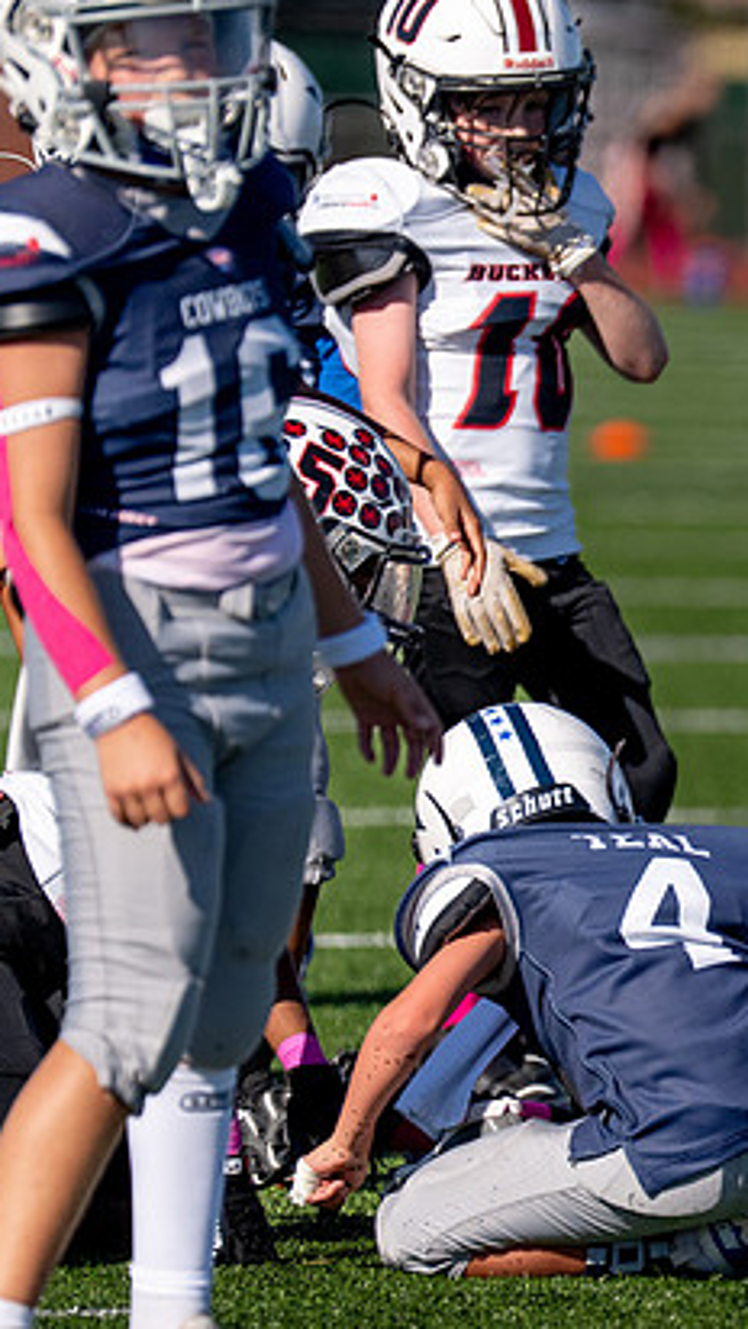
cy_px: 709
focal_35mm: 595
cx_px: 1018
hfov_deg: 2.0
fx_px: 20963
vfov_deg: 3.6
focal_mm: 200
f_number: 2.8
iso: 320
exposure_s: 1/8000
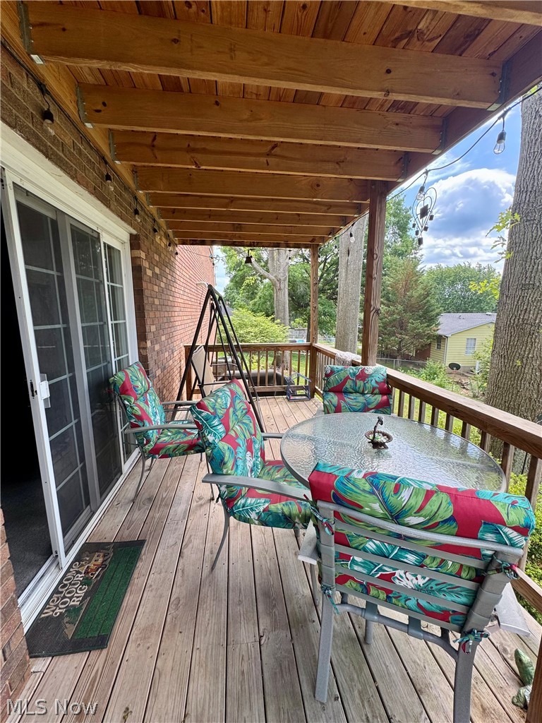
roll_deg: +0.5
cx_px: 271
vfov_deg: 102.1
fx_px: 292
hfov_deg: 85.7
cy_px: 362
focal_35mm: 14
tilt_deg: -9.9
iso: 40
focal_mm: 2.22
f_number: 2.2
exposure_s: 1/205
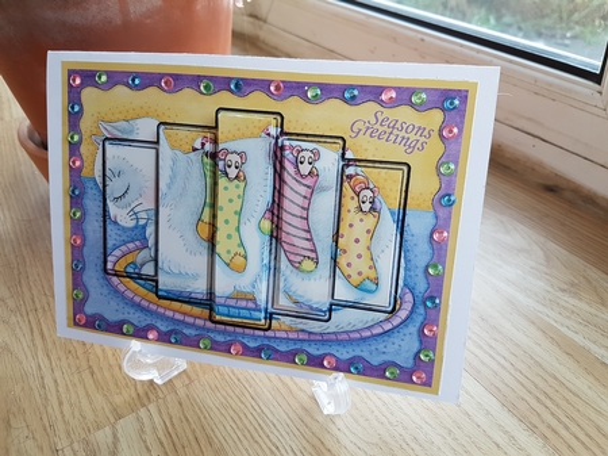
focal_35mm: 26
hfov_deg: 67.3
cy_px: 228
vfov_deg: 53.0
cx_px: 304
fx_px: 456
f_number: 1.7
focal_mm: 4.2
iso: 64
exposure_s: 1/50
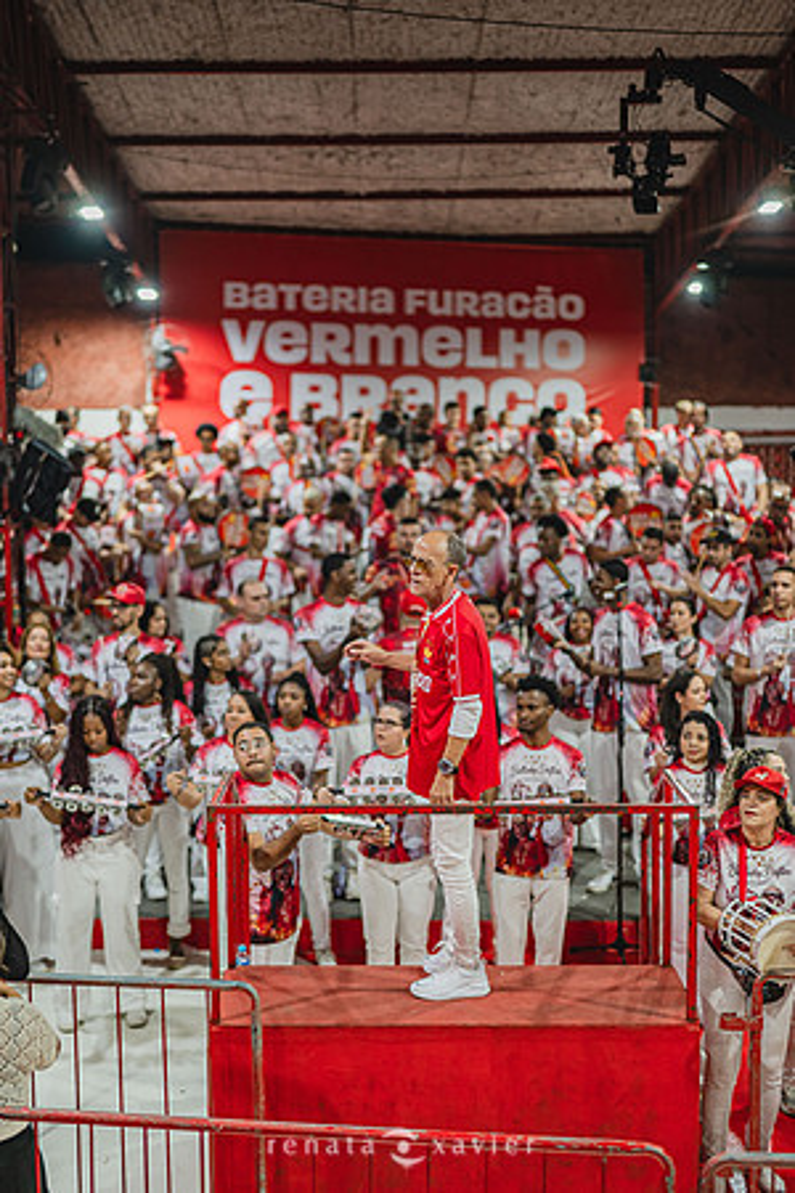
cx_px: 398
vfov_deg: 39.6
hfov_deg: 27.0
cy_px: 596
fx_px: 1656
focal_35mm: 50
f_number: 1.2
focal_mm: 50
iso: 800
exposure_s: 1/400
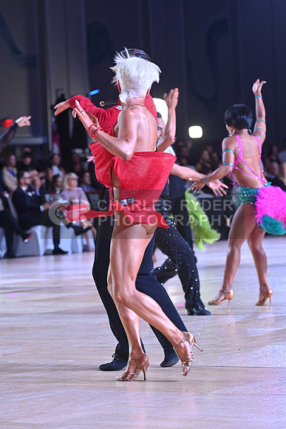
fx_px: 1965
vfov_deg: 12.4
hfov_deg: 8.3
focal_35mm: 165
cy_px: 214
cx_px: 143
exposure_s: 1/400
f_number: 8
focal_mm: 165
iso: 4000
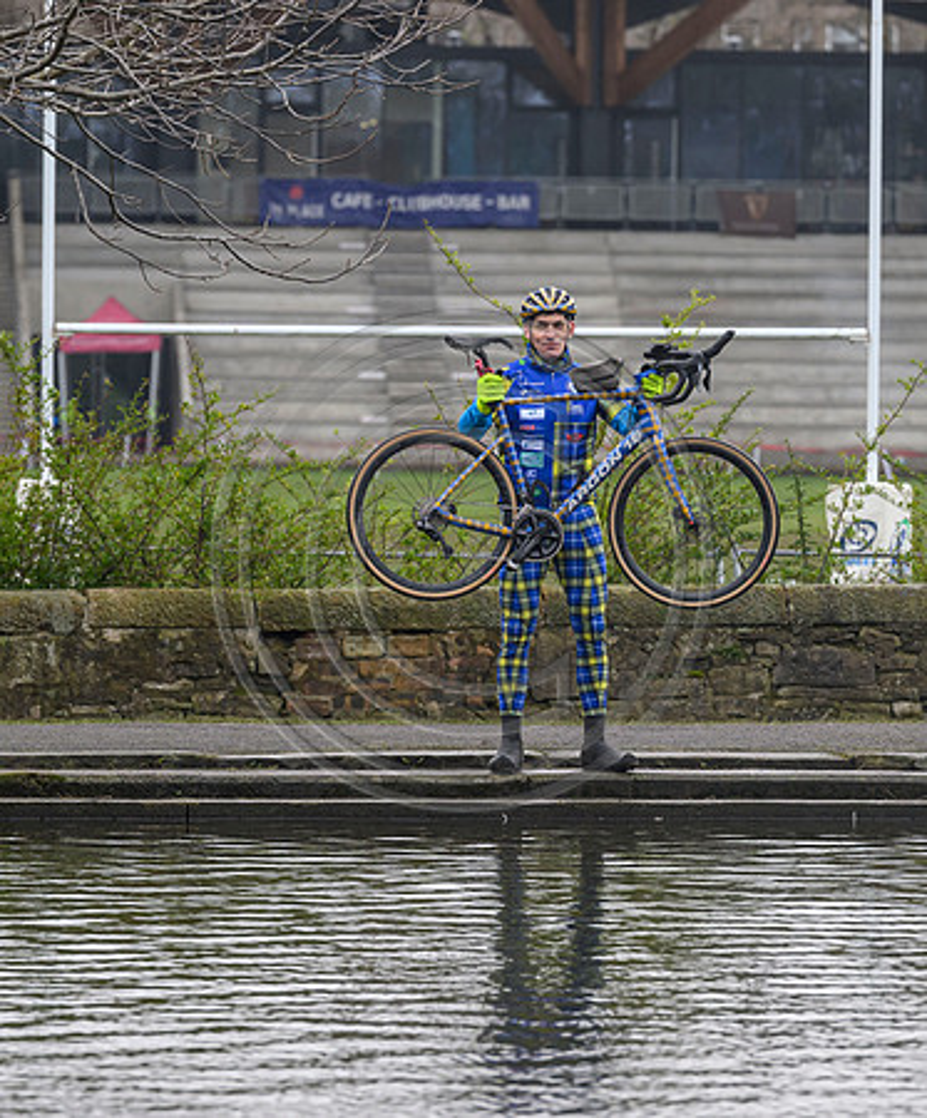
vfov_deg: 6.2
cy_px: 510
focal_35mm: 309
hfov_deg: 5.1
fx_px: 10360
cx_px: 644
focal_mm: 200
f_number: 5
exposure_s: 1/160
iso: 500
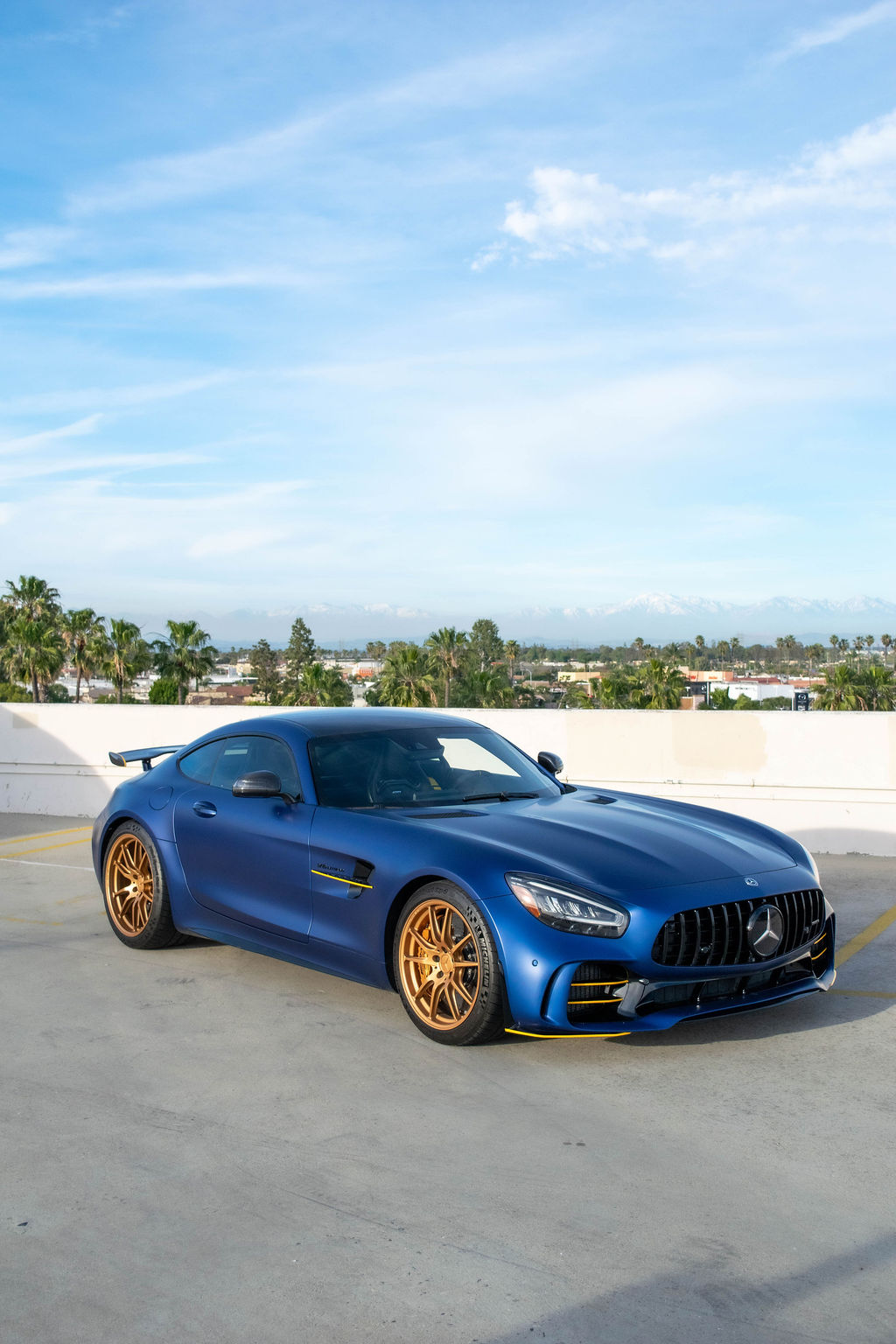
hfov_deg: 31.9
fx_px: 1568
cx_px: 448
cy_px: 672
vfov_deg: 46.4
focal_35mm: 42
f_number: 6.3
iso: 400
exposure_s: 1/1600
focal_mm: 28
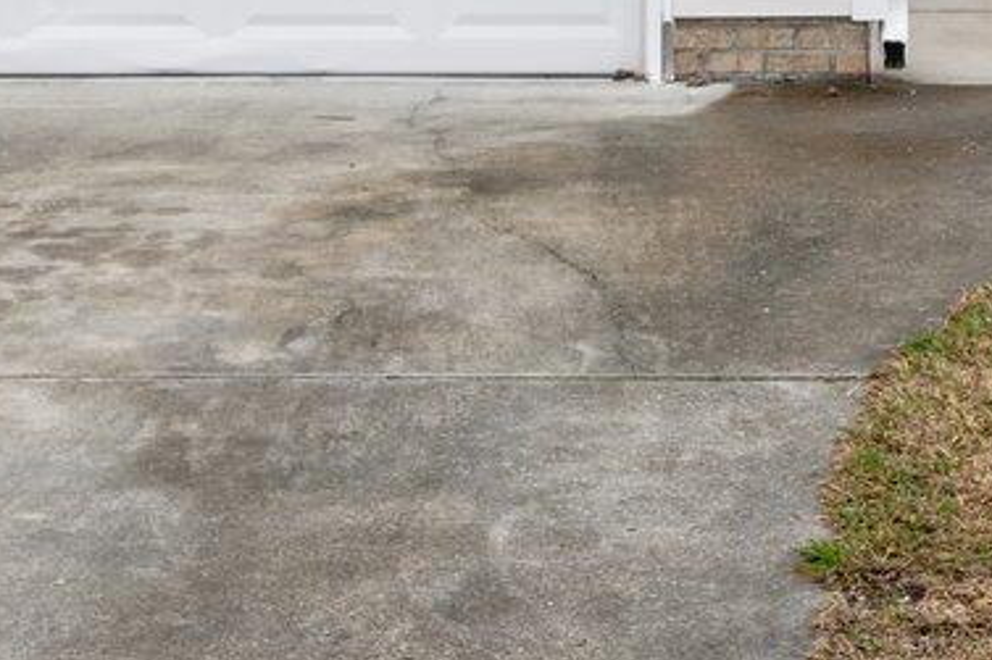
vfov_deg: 10.9
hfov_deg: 17.8
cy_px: -680
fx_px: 3140
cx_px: 810
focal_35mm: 114
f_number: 7.1
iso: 400
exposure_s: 1/125
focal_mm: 21
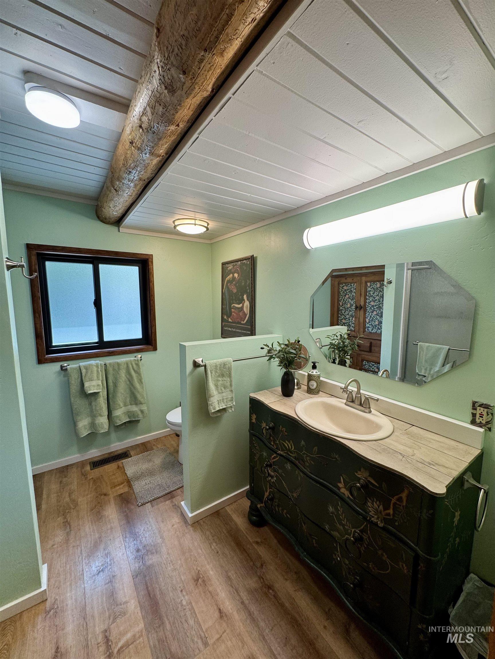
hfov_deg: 85.7
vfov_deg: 102.1
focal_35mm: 14
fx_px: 267
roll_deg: +0.5
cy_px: 330
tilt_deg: -6.9
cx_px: 248
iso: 100
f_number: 2.2
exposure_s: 1/120
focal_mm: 2.22
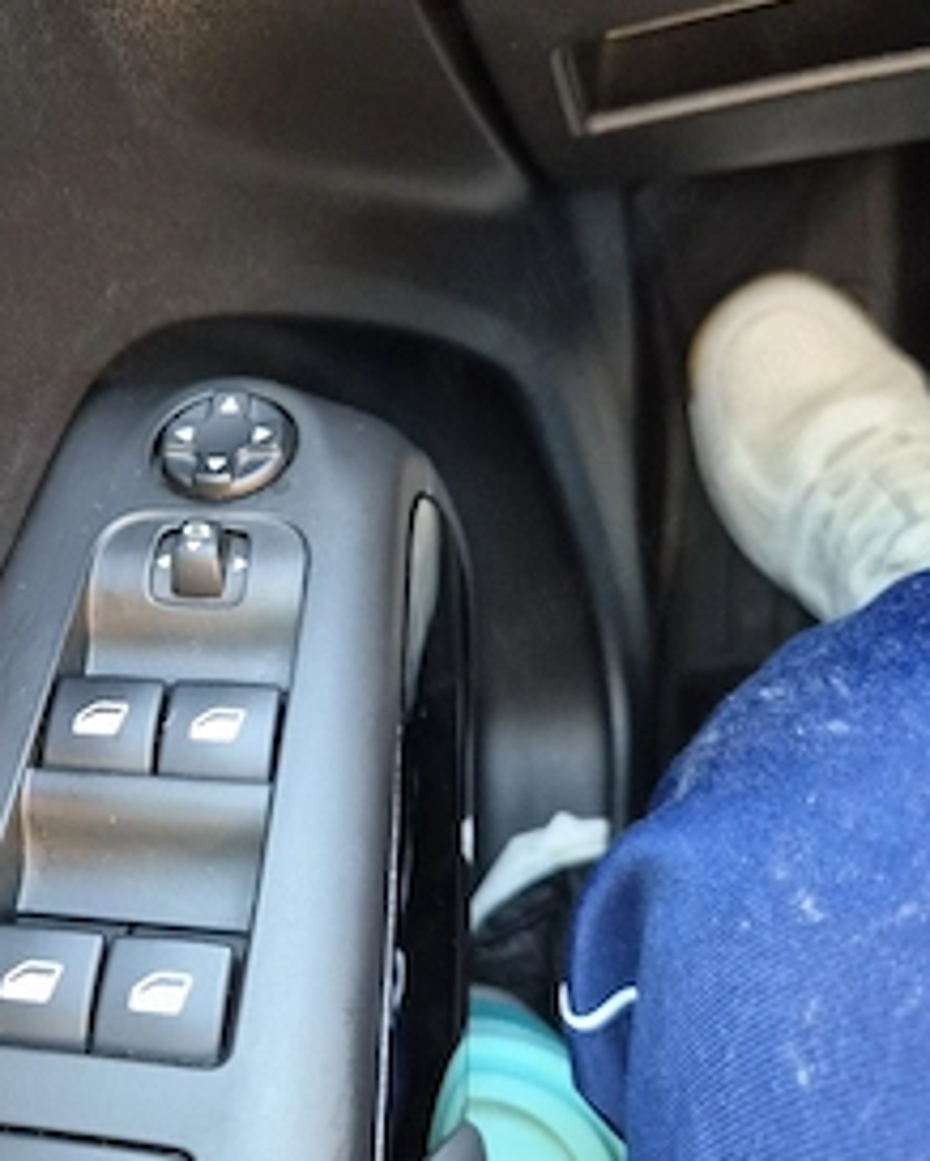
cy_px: 662
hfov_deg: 44.0
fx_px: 1134
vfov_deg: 54.0
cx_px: 316
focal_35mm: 33
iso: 640
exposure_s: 1/100
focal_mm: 5.4
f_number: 1.8
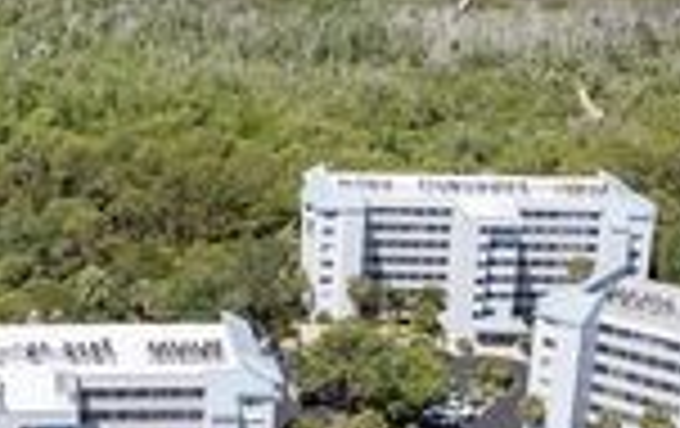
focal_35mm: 74
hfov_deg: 26.6
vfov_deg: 17.7
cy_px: 232
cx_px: 36
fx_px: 1374
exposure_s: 1/2000
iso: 100
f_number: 2.8
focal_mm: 8.38
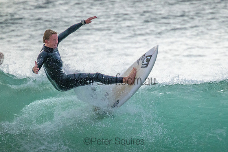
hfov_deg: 1.9
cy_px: 103
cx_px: 155
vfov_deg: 1.3
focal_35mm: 1087
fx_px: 6883
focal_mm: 800
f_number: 11
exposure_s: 1/2000
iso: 5600
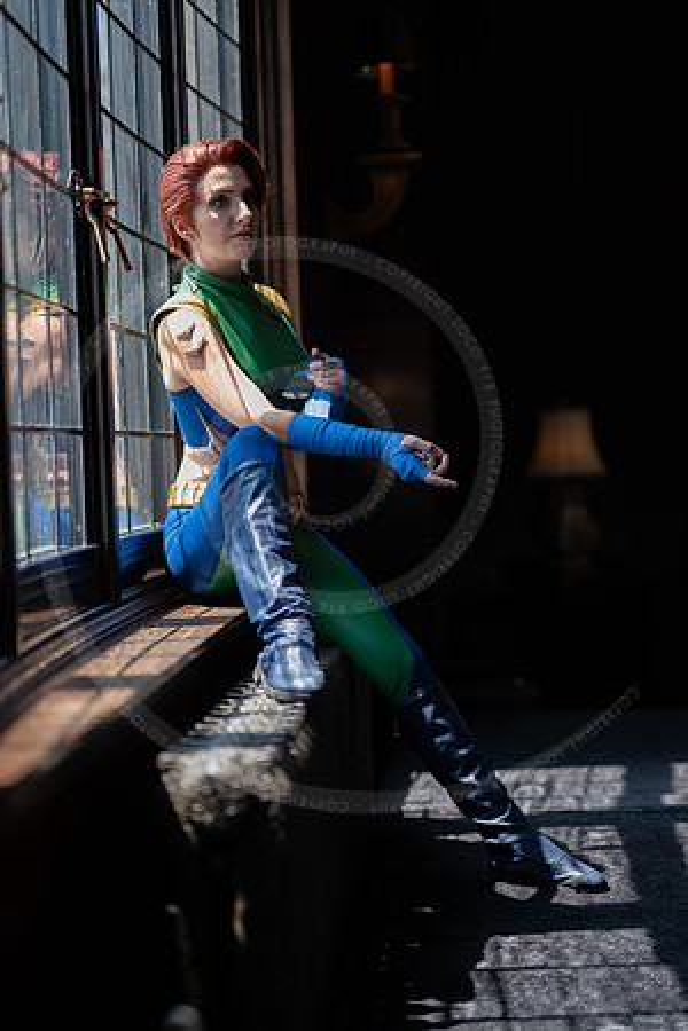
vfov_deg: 39.6
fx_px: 1433
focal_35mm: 50
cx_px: 344
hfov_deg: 27.0
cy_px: 516
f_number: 1.2
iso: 125
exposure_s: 1/800
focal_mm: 50
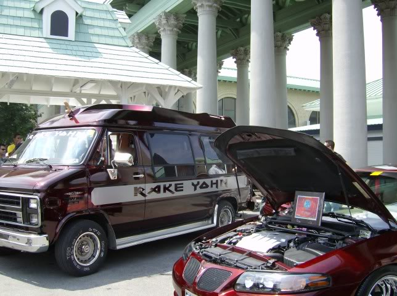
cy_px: 148
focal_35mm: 36
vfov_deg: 39.5
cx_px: 198
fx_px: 412
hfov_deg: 51.5
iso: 100
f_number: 4.7
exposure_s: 1/250
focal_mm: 6
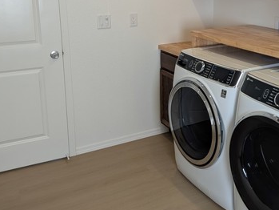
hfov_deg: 42.7
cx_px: 169
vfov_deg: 32.5
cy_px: 62
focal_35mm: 44
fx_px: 355
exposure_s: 1/44.3
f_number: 1.85
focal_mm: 6.81
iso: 46
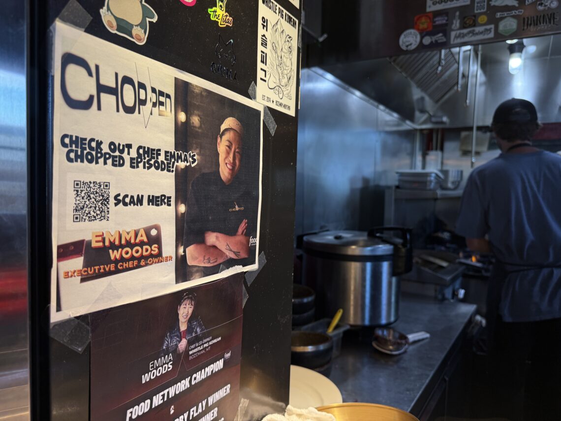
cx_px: 280
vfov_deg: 56.8
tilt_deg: -2.6
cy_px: 210
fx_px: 389
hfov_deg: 71.6
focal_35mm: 24
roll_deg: -1.1
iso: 100
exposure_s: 1/120
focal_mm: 6.76
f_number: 1.78
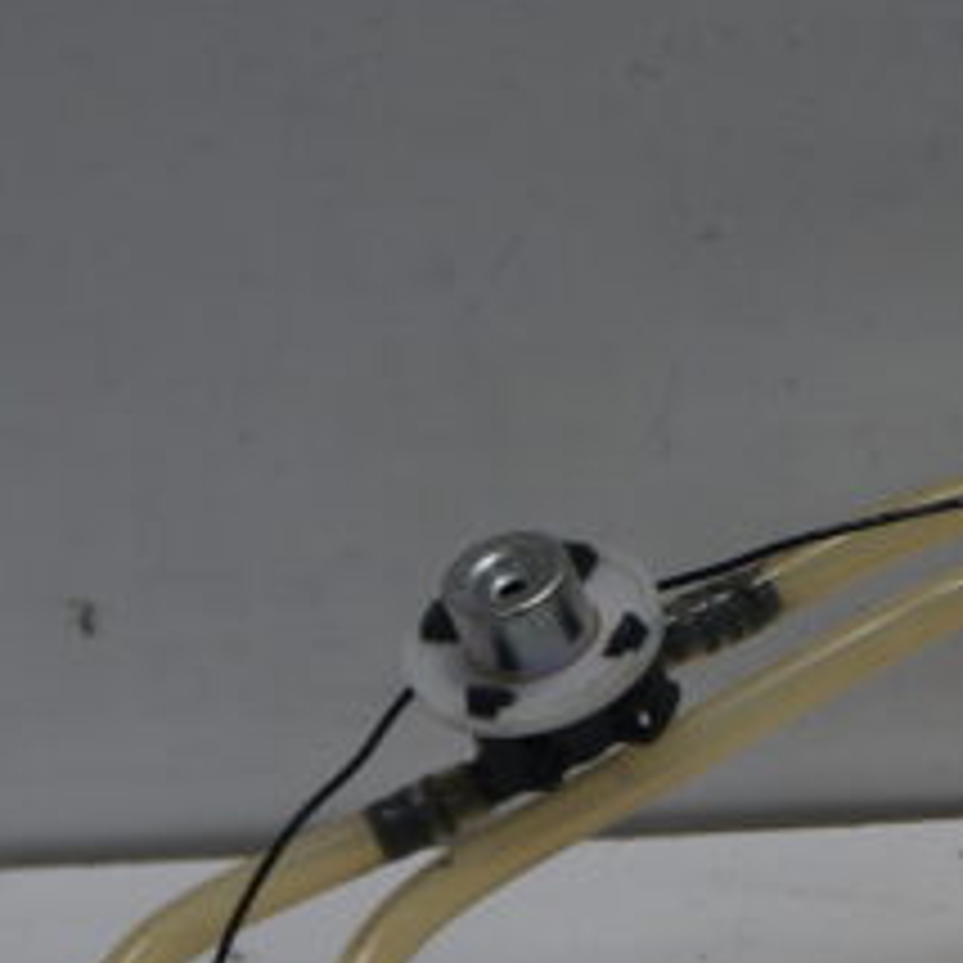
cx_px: 1786
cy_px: 1231
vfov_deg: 13.8
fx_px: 3840
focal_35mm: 122
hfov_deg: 12.8
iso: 100
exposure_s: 1/160
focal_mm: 20
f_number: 4
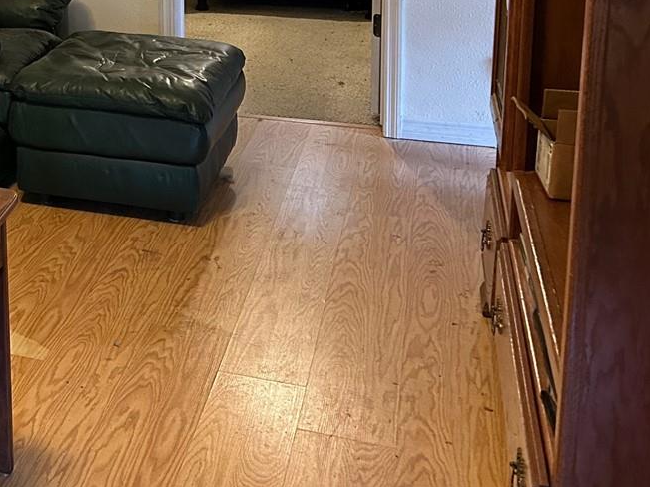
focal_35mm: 59
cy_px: -62
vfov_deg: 23.2
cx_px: -66
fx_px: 1108
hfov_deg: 29.5
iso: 640
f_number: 1.78
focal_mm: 6.86
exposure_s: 1/60
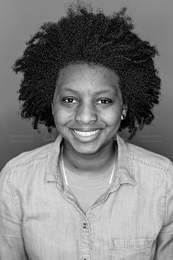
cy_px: 130
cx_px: 86
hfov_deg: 16.1
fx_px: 613
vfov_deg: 23.9
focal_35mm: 85
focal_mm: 85
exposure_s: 1/250
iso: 2000
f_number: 3.5
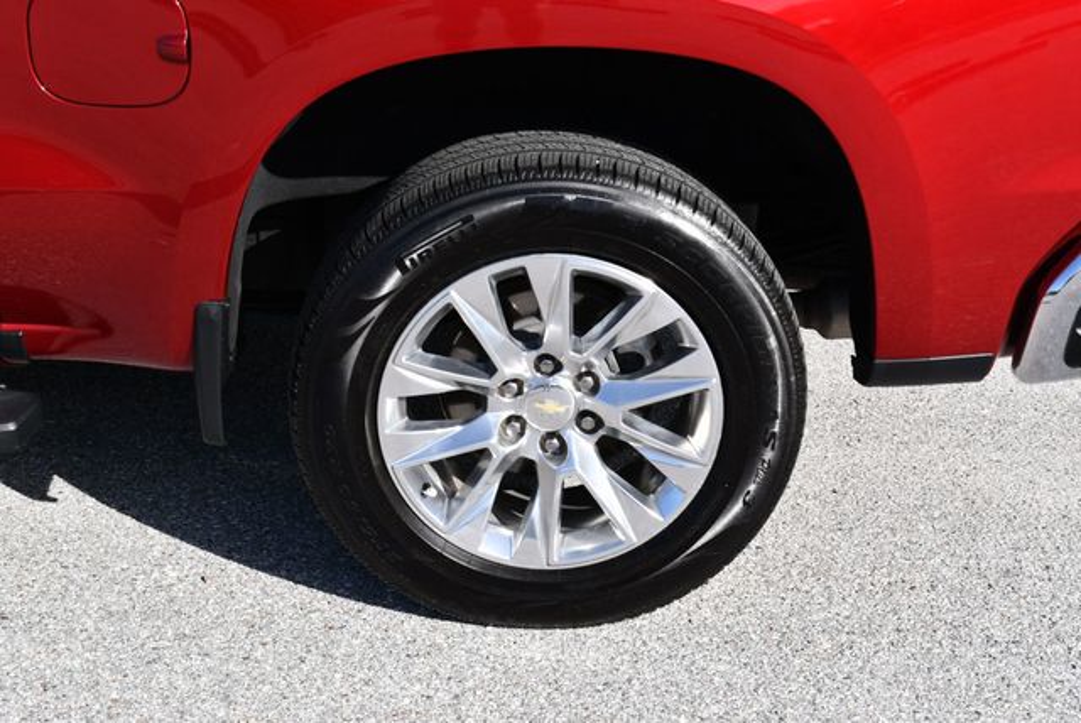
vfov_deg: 26.0
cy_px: 362
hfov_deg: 38.2
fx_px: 1563
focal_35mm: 52
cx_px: 540
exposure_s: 1/250
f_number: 8
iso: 160
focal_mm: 26
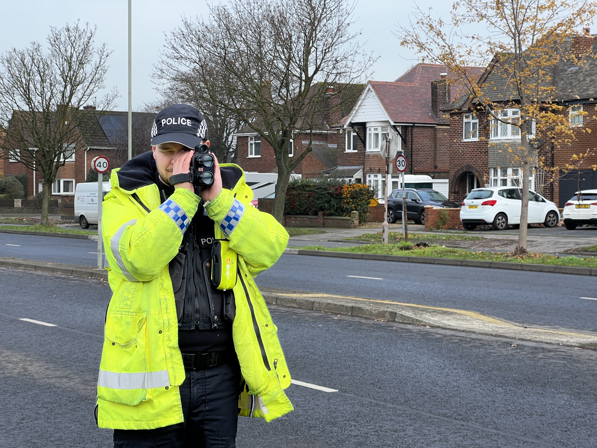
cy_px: 224
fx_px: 1328
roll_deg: -0.5
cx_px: 298
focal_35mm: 77
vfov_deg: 19.1
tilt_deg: -2.4
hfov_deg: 25.3
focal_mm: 9
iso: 32
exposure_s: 1/99
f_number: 2.8
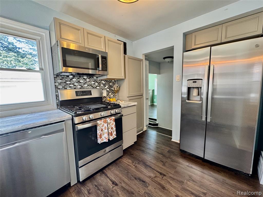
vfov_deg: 85.6
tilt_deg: -7.3
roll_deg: -0.7
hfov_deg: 102.1
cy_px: 98
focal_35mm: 14
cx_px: 132
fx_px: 106
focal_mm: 2.22
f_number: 2.2
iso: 160
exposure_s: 1/60
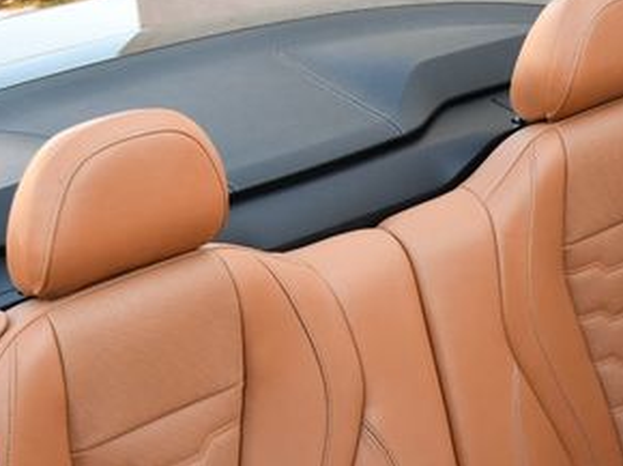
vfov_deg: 14.4
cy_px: 344
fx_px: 1834
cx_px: 505
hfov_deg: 19.1
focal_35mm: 102
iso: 400
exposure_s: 1/250
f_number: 4.2
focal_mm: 24
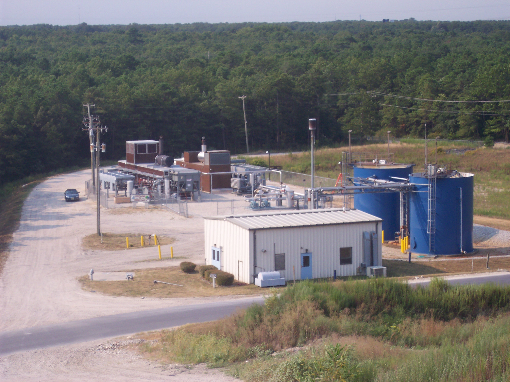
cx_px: 255
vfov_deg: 13.0
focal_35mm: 114
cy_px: 191
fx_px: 1679
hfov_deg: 17.3
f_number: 4.8
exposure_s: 1/500
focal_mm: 24
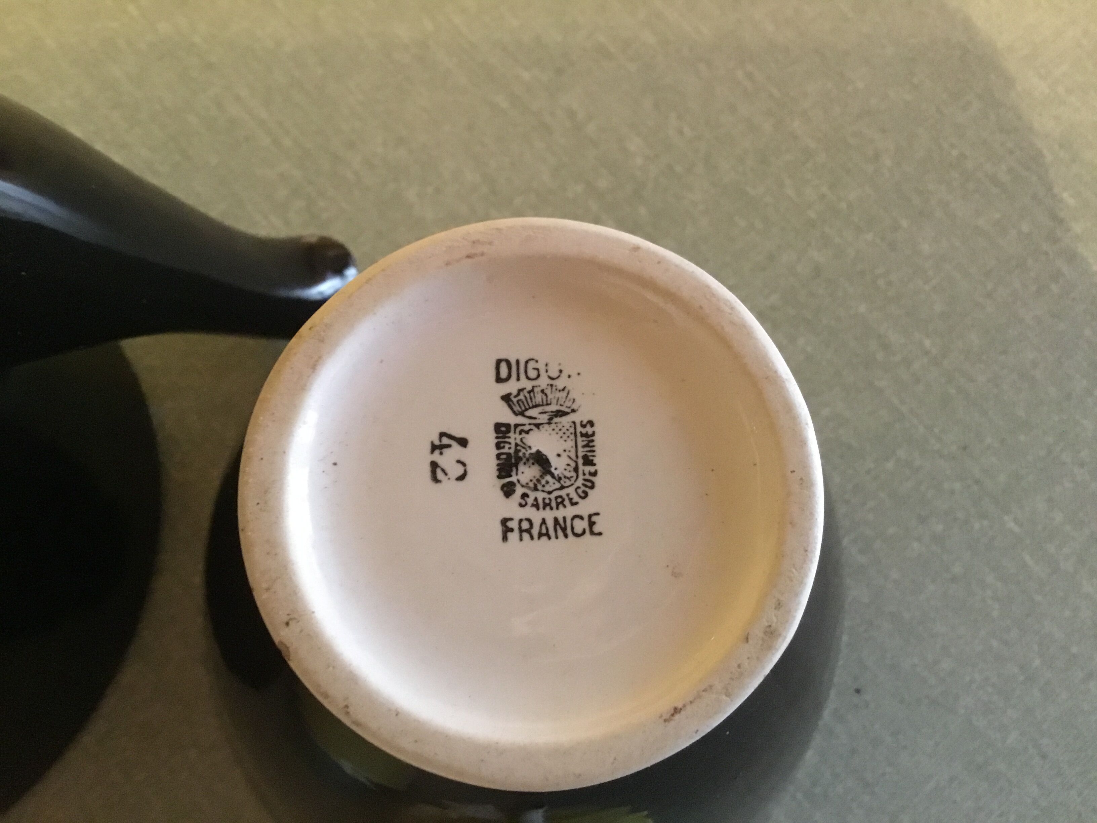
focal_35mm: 31
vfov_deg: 45.4
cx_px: 548
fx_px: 982
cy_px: 412
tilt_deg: -74.5
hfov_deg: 58.4
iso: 640
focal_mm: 3.3
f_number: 2.4
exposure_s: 1/17
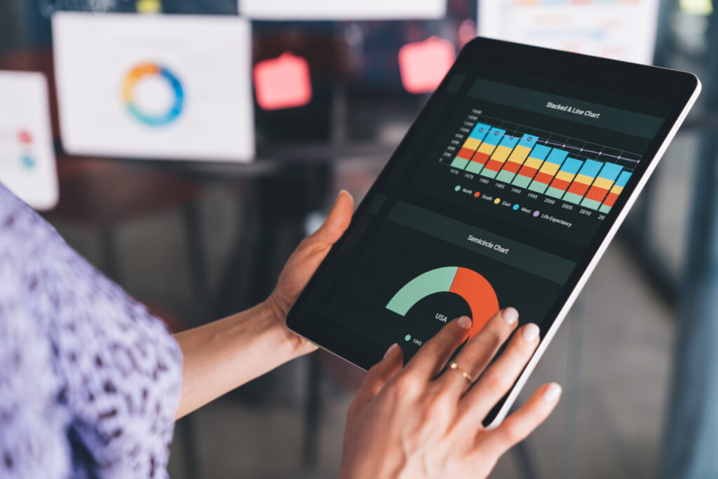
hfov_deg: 36.9
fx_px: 1077
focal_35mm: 54
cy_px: 240
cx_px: 359
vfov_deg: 25.1
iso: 500
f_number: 2.8
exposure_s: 1/100
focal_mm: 54
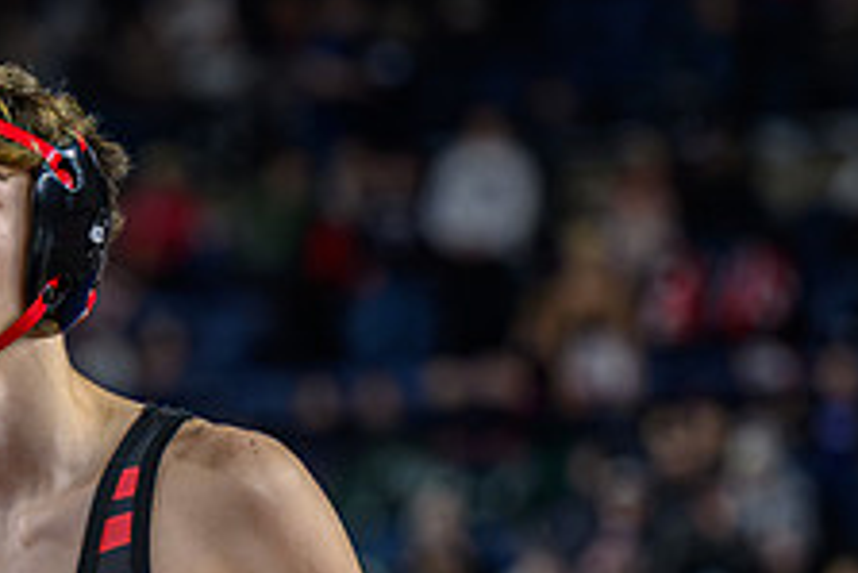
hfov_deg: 5.3
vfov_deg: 3.5
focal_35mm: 391
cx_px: 89
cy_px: 563
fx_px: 9325
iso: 3200
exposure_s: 1/800
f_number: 2.8
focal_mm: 120
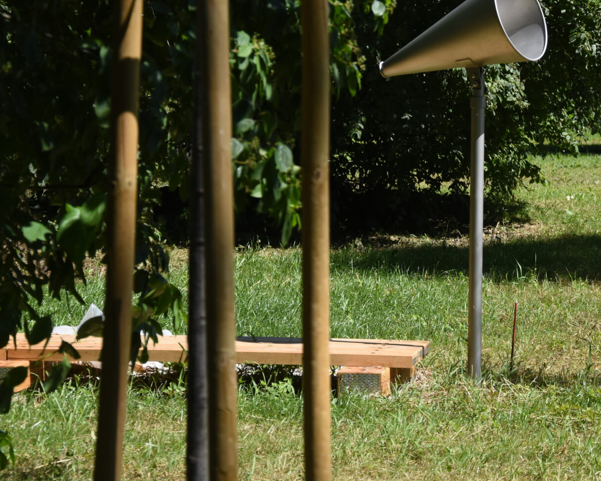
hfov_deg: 14.0
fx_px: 2437
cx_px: 443
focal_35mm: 137
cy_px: 151
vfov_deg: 11.3
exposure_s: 1/2000
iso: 500
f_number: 5
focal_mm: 58
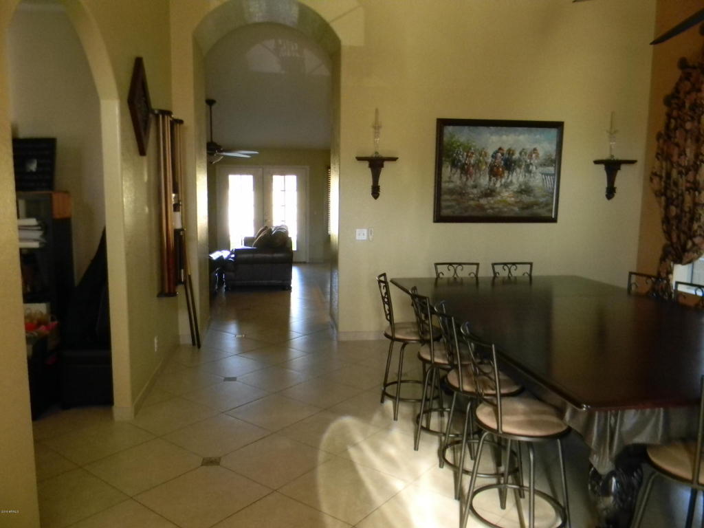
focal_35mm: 28
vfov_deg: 49.7
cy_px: 264
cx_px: 352
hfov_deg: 63.4
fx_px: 569
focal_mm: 5
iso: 200
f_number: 3.5
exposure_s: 1/26
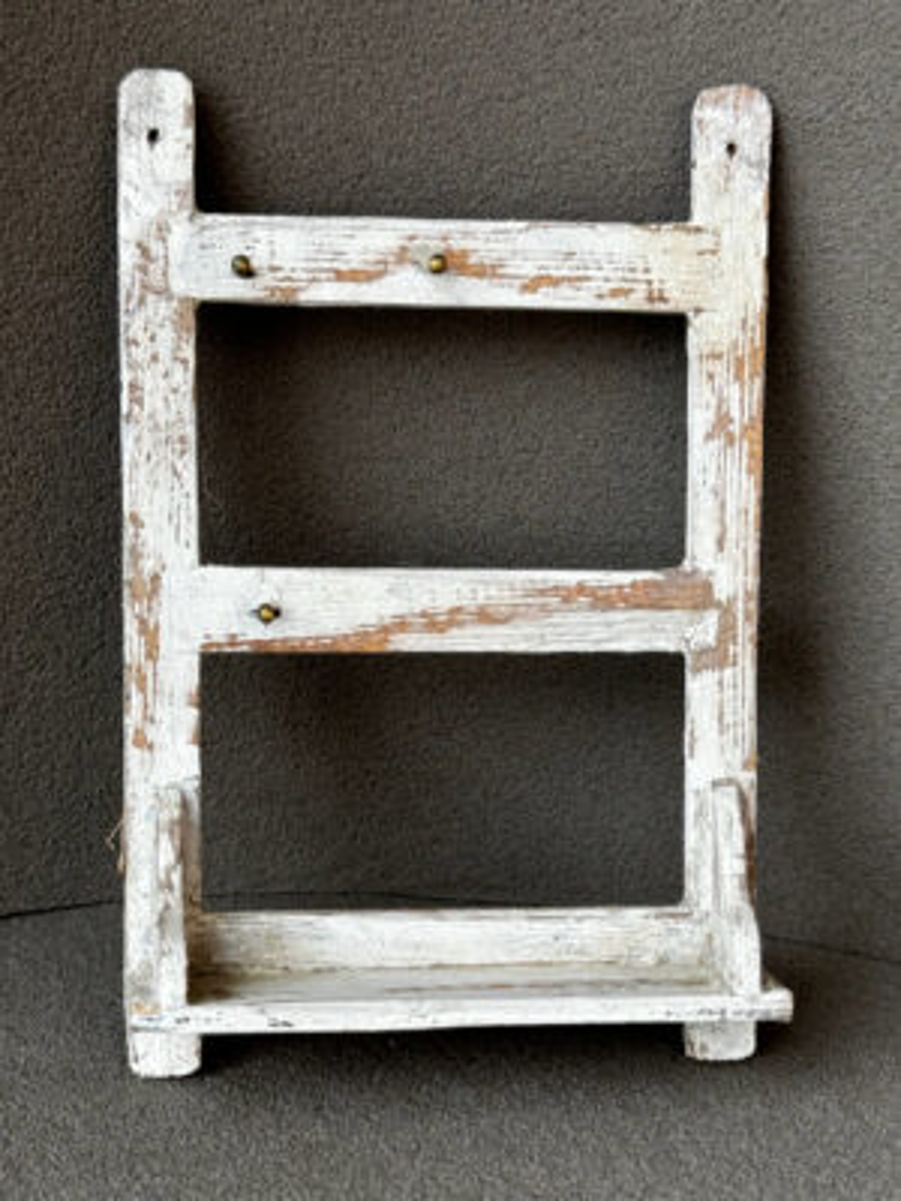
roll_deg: -1.8
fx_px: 1666
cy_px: 600
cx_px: 450
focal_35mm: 48
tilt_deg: -22.3
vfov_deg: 39.7
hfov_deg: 30.3
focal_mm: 6.76
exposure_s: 1/121
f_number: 1.78
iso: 50
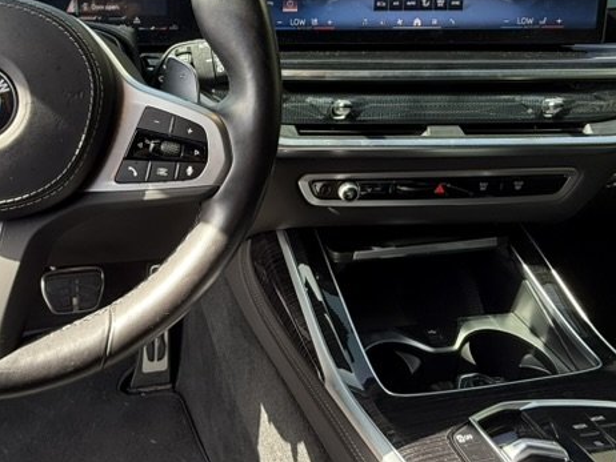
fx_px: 552
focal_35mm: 31
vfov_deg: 44.4
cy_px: 134
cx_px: 212
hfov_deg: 57.2
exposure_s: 1/101
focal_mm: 2.22
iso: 100
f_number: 2.2
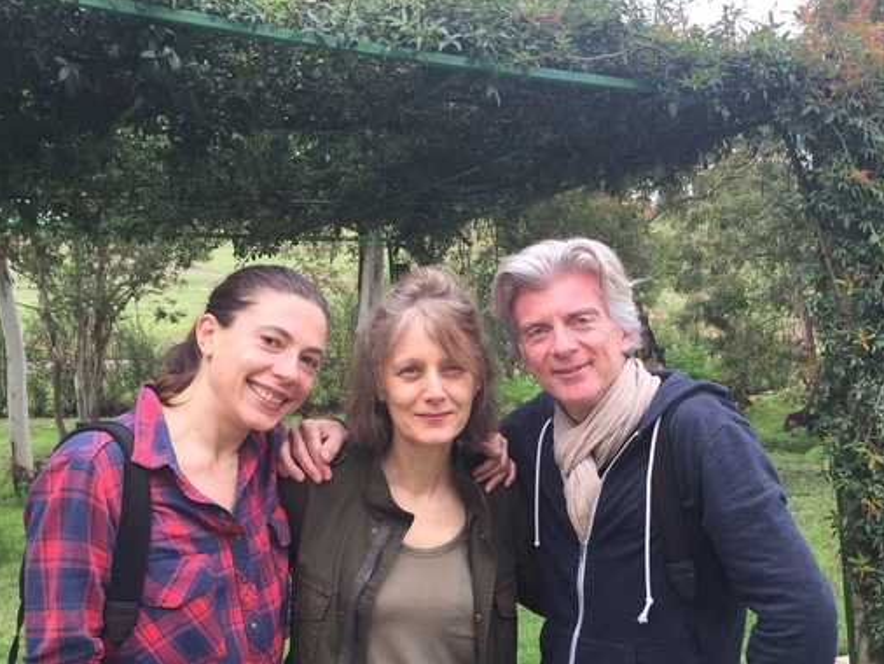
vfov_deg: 33.1
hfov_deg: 43.8
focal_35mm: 43
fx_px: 1099
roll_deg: -0.6
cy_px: 487
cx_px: 483
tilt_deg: -12.8
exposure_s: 1/273
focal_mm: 4.15
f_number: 2.2
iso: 32
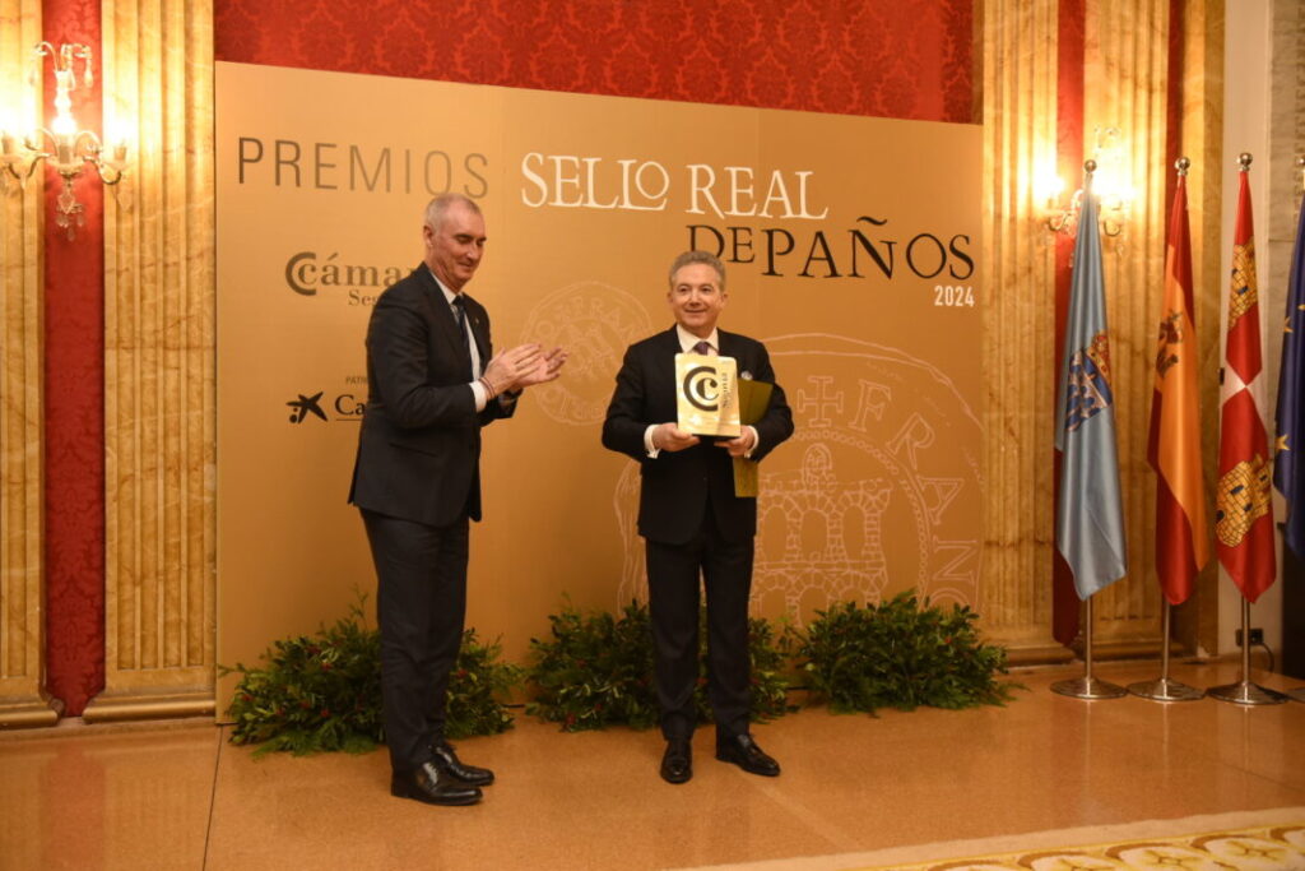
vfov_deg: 37.9
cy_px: 436
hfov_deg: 54.4
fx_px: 1269
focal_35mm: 35
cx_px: 652
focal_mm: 35
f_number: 4
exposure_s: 1/160
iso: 3200
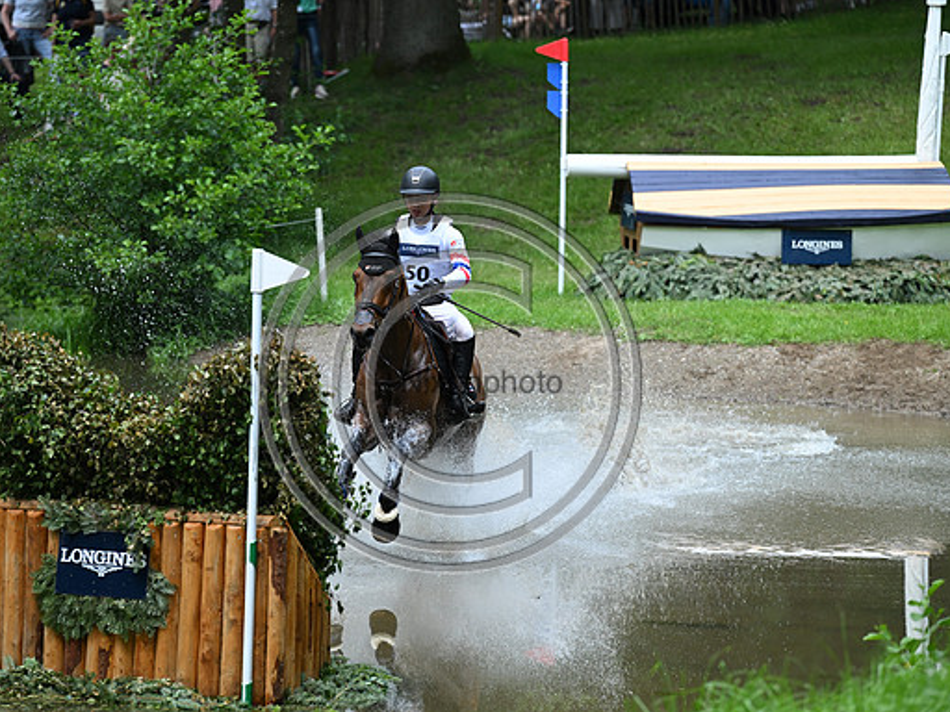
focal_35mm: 218
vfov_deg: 6.8
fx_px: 5983
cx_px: 429
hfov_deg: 9.1
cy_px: 357
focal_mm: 200
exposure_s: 1/1250
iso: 500
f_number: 4.5
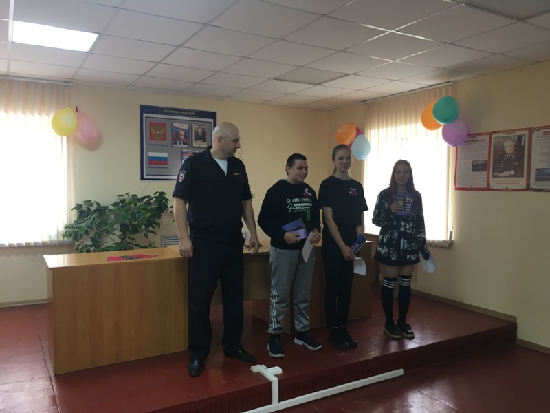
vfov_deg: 48.2
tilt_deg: -4.9
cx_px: 275
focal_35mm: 29
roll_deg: -0.3
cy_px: 206
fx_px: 461
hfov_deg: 61.7
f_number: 2.2
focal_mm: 4.15
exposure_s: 1/33
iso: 64
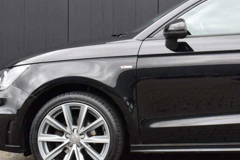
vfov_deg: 14.6
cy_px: 4
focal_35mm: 92
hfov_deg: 21.2
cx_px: 251
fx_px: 615
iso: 400
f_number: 7.1
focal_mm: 25
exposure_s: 1/200
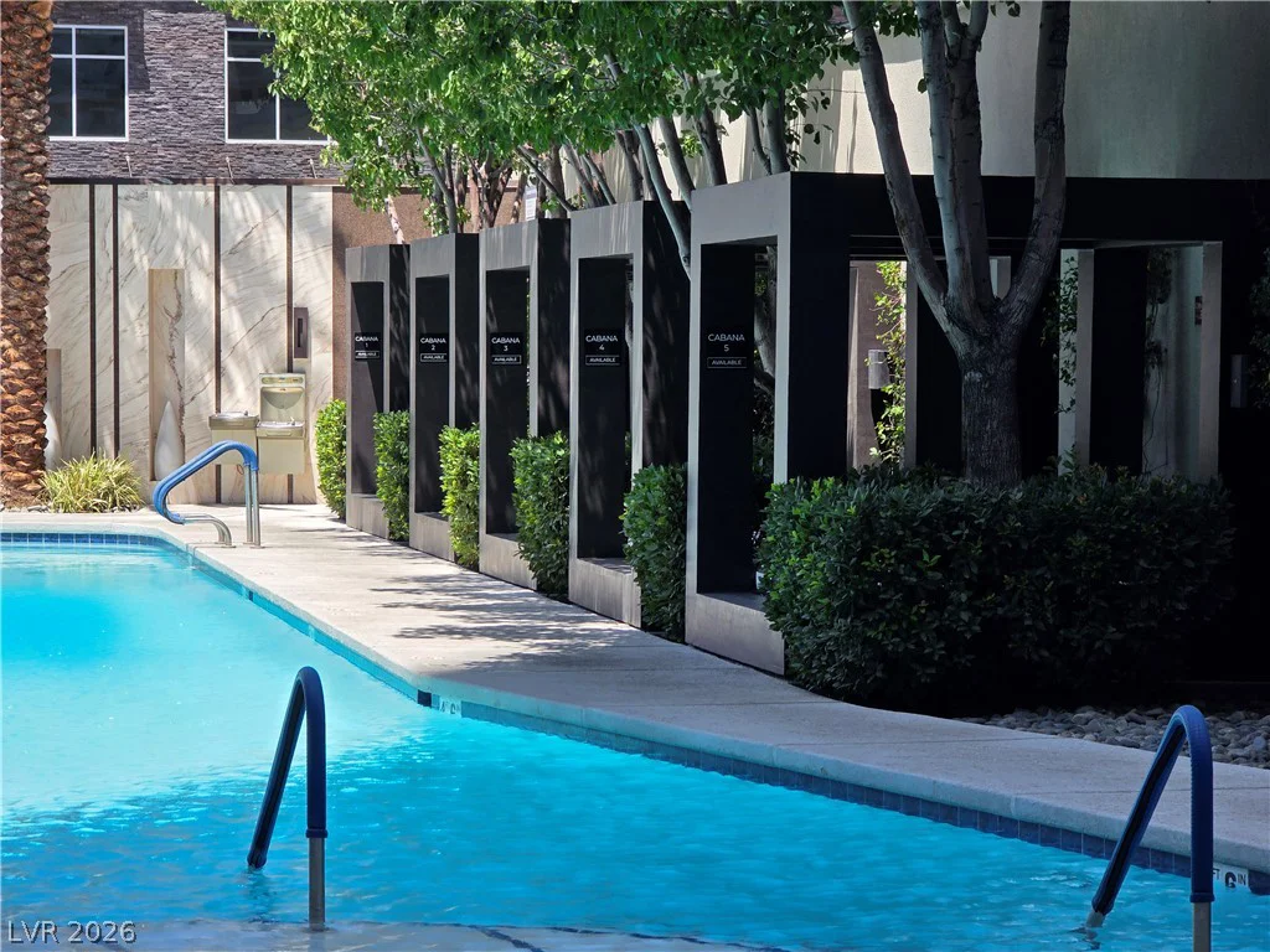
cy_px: 476
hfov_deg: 17.1
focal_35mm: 115
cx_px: 635
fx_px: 4219
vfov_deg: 12.9
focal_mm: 18.6
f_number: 3.4
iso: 64
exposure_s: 1/777
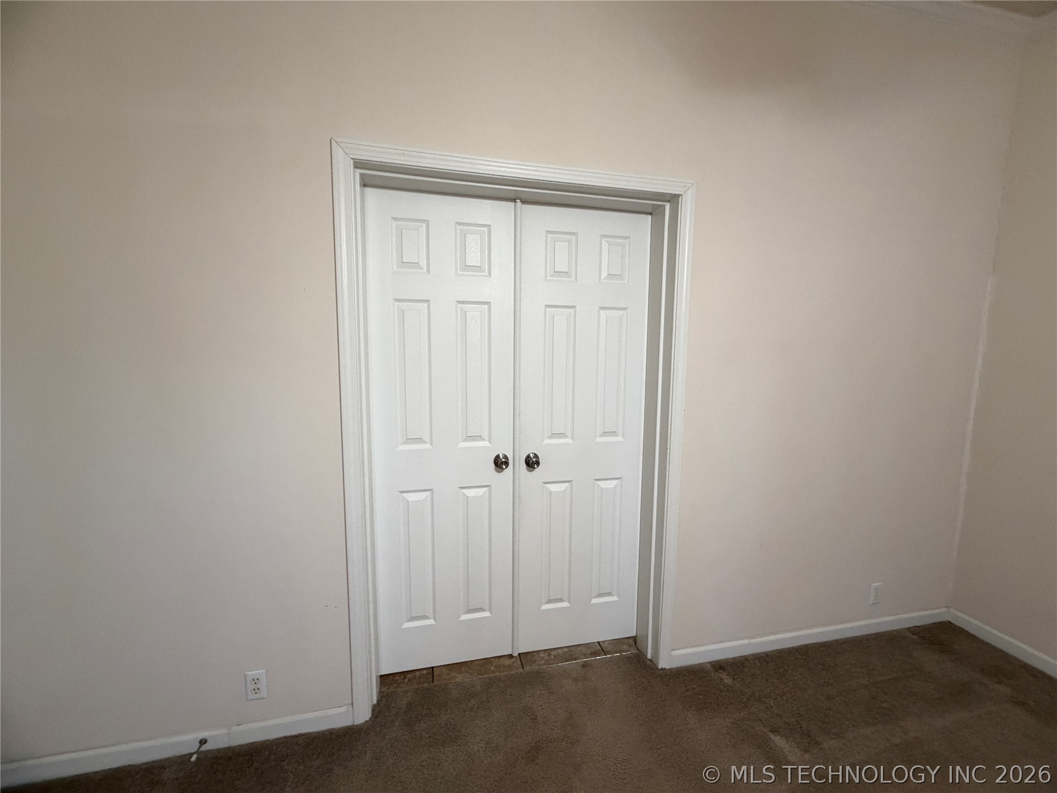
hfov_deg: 102.1
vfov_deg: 85.7
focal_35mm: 14
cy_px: 396
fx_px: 427
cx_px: 528
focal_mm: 2.22
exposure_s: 1/60
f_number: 2.2
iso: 320
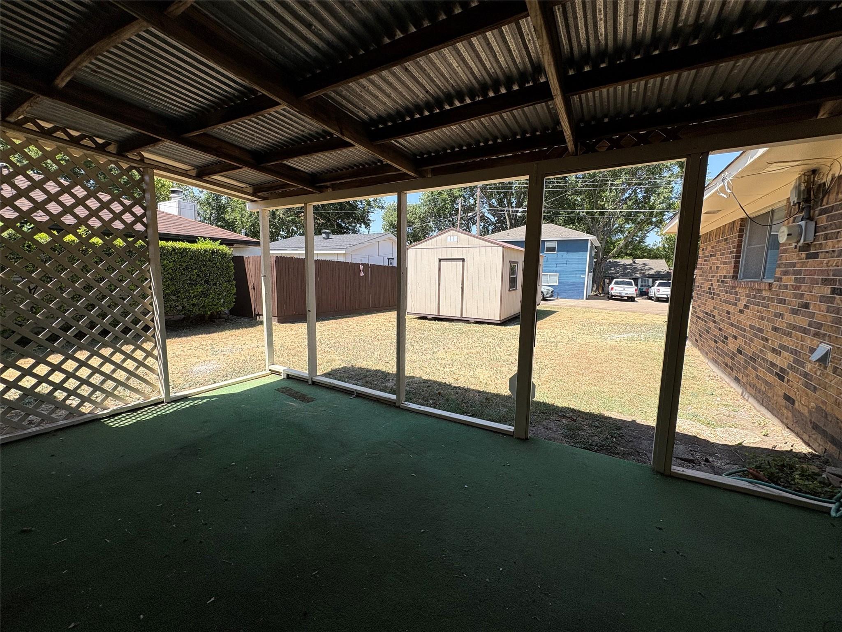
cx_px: 421
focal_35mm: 14
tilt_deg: -6.7
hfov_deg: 102.1
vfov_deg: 85.7
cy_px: 316
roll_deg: -0.2
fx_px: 341
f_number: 2.2
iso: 50
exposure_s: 1/1256
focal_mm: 2.22
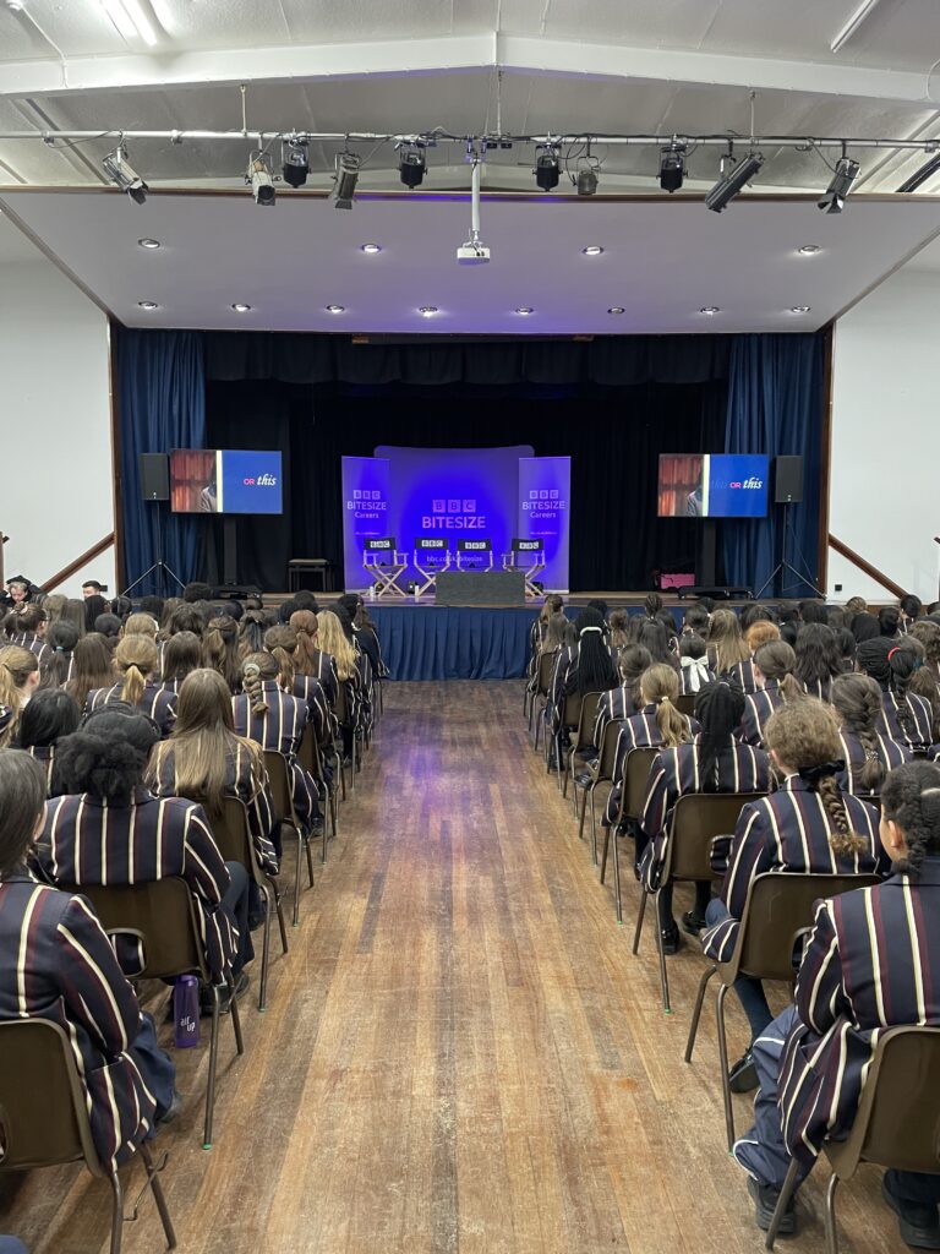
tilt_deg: -4.7
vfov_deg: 67.3
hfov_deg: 53.1
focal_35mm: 26
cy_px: 627
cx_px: 470
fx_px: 941
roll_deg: +0.8
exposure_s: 1/50
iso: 400
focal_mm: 4.2
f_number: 1.6
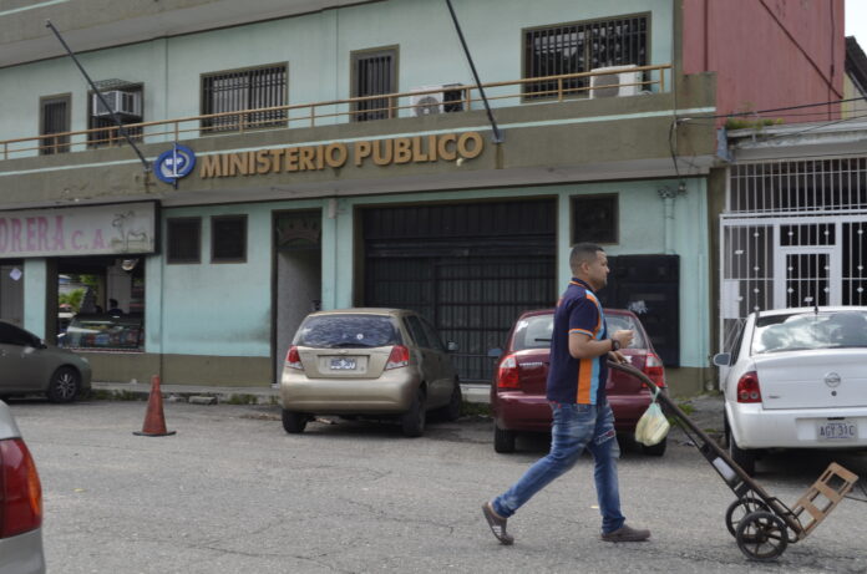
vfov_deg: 30.7
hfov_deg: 45.0
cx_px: 434
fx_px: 1045
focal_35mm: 44
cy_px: 287
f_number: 7.1
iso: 200
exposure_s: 1/200
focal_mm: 29
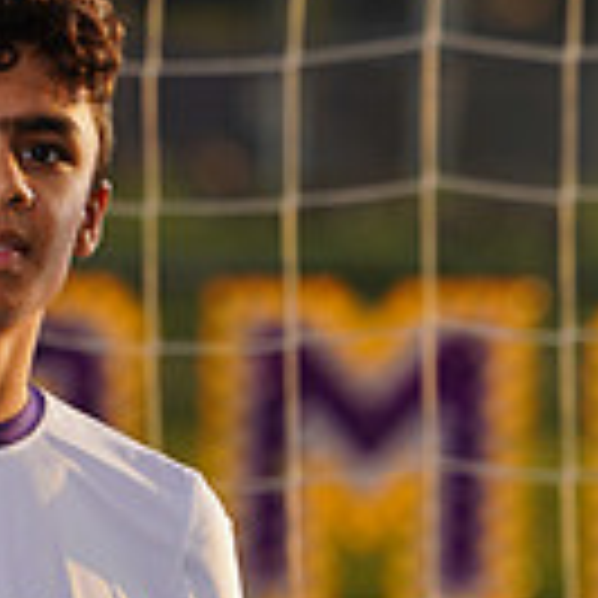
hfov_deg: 1.6
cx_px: -92
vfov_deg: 1.6
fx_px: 21792
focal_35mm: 1115
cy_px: 841
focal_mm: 300
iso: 100
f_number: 8
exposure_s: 1/200
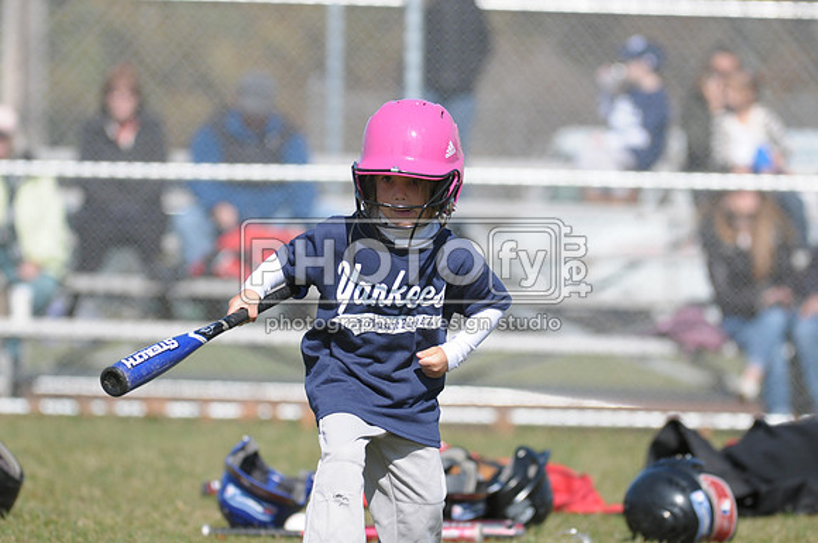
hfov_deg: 6.9
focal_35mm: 300
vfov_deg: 4.6
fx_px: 6807
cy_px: 272
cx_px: 409
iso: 400
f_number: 4.5
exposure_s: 1/2500
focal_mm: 200
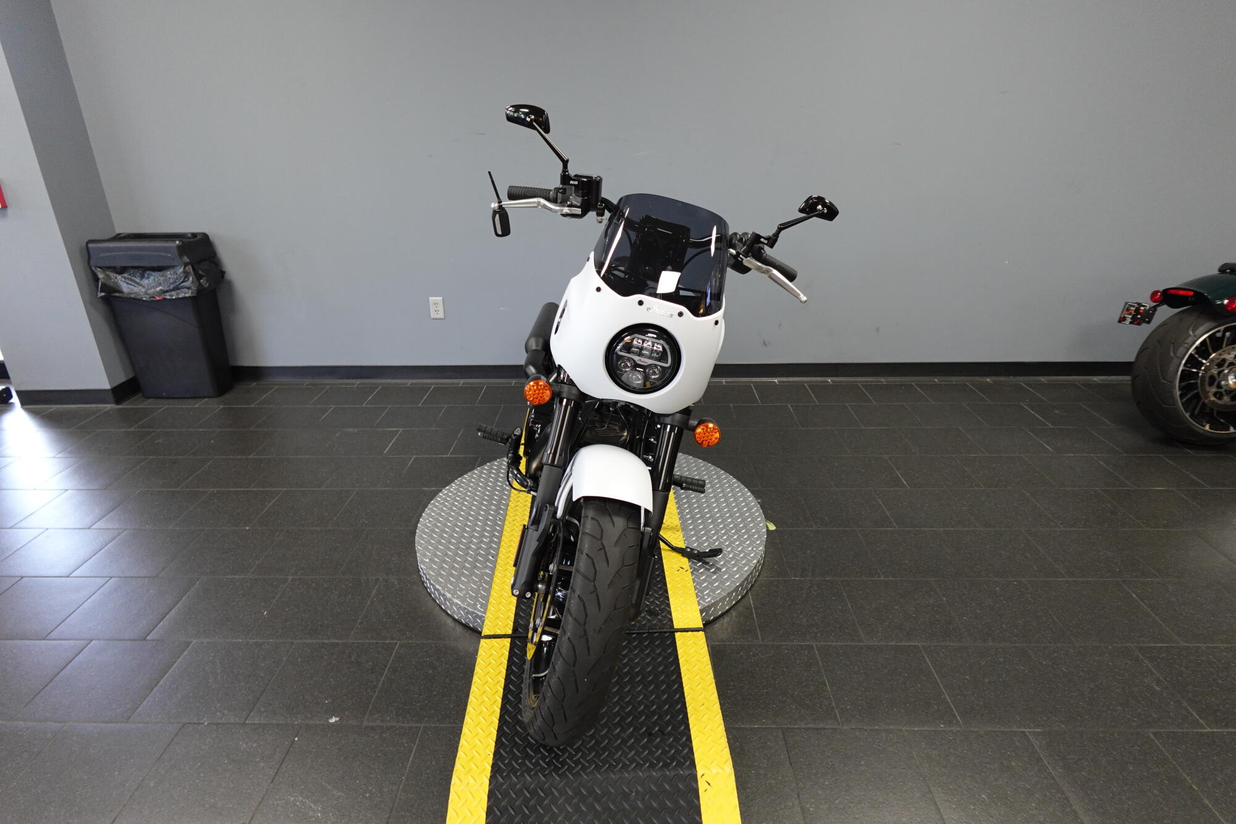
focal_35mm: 20
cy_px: 412
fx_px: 687
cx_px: 618
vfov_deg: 61.9
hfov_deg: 84.0
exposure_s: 1/80
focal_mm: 7.6
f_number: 2
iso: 640
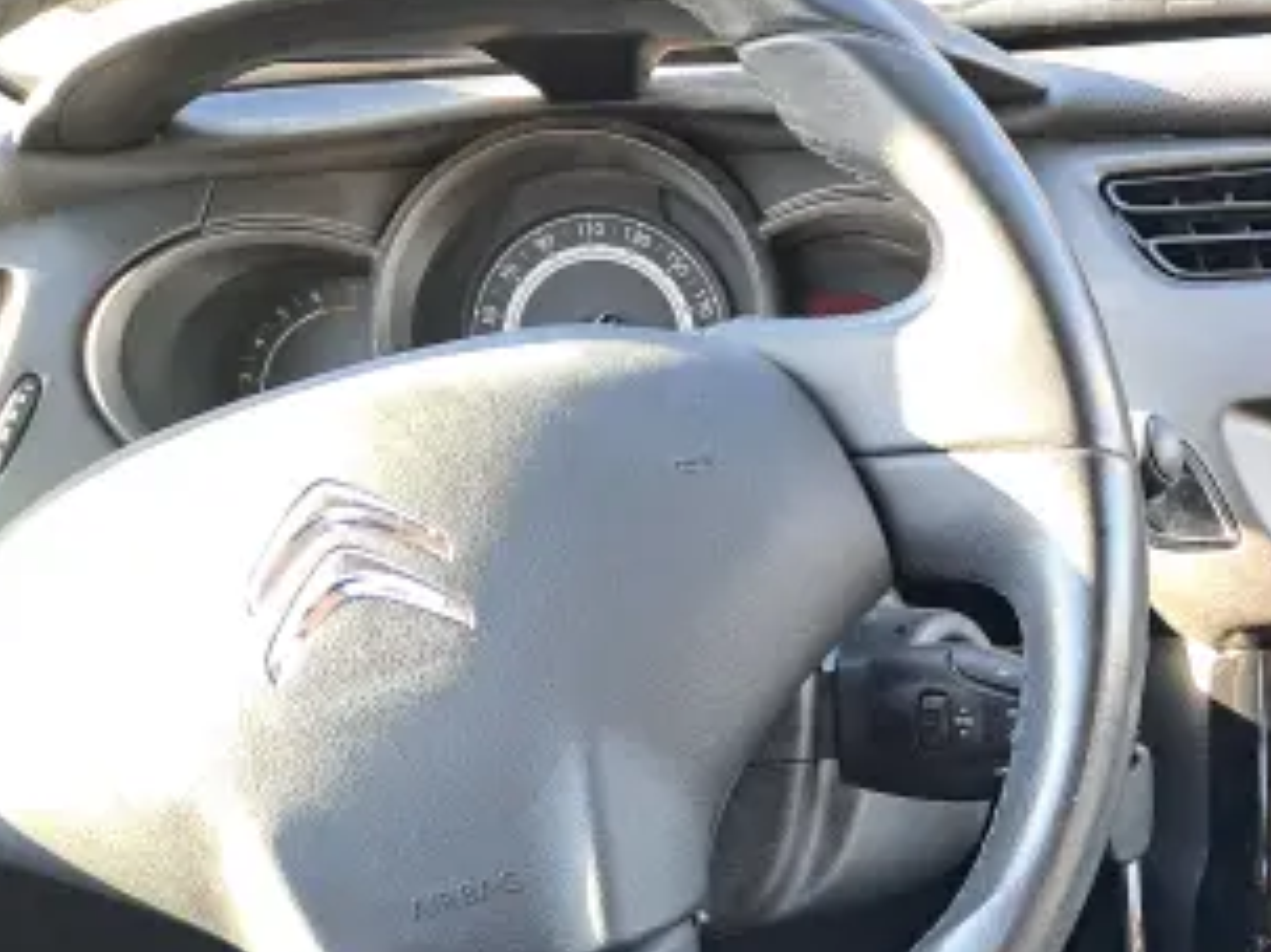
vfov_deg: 24.4
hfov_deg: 32.0
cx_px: 1162
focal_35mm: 57
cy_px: 977
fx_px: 2092
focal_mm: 4
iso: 160
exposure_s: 1/50
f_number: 1.8
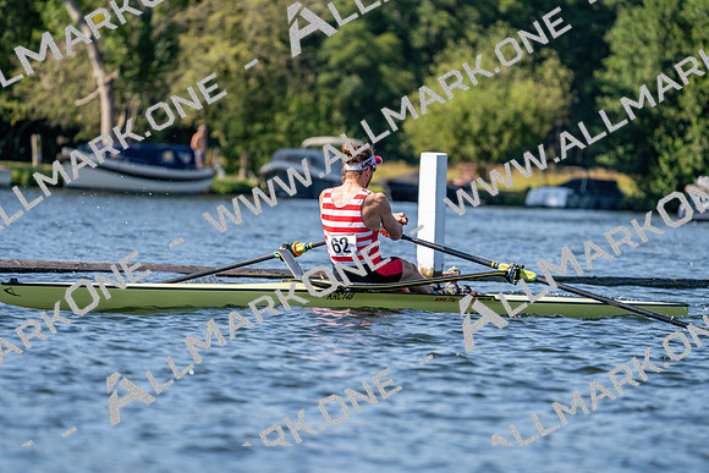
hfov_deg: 6.9
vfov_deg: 4.6
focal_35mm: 300
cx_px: 354
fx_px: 5909
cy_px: 236
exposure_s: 1/1600
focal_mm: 300
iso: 320
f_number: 6.3
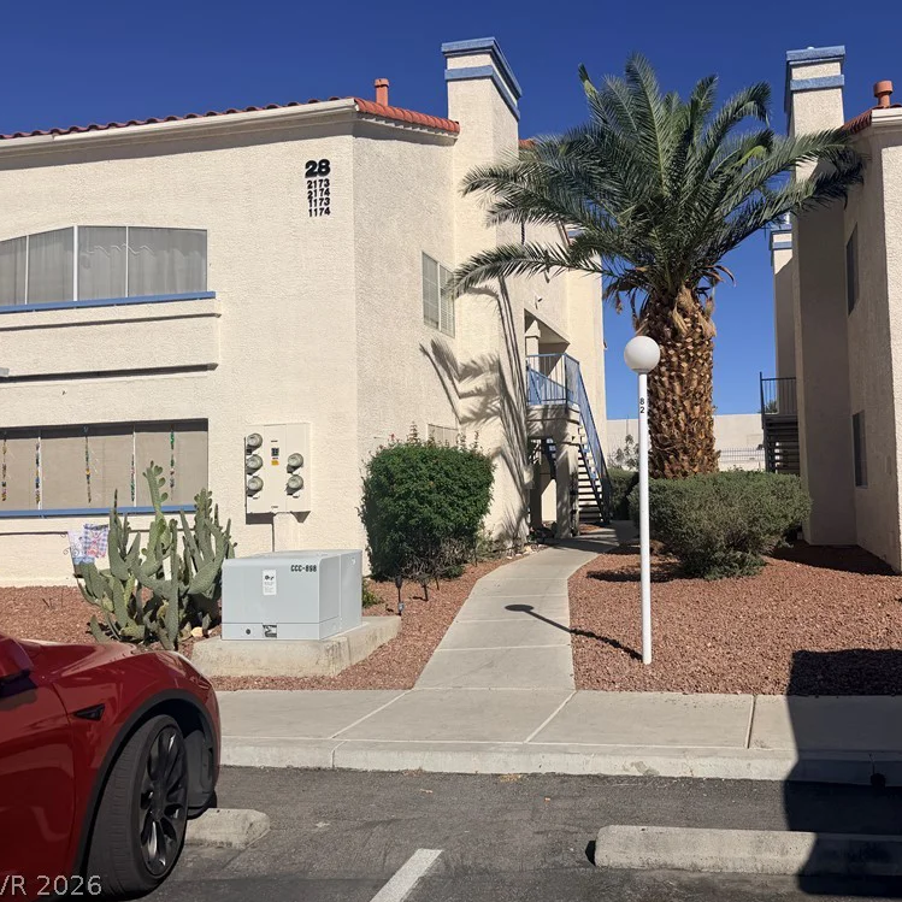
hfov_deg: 54.7
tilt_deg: +7.9
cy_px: 443
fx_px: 855
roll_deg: +1.1
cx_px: 588
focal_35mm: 29
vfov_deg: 55.6
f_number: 1.78
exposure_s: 1/14286
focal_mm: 6.76
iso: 80
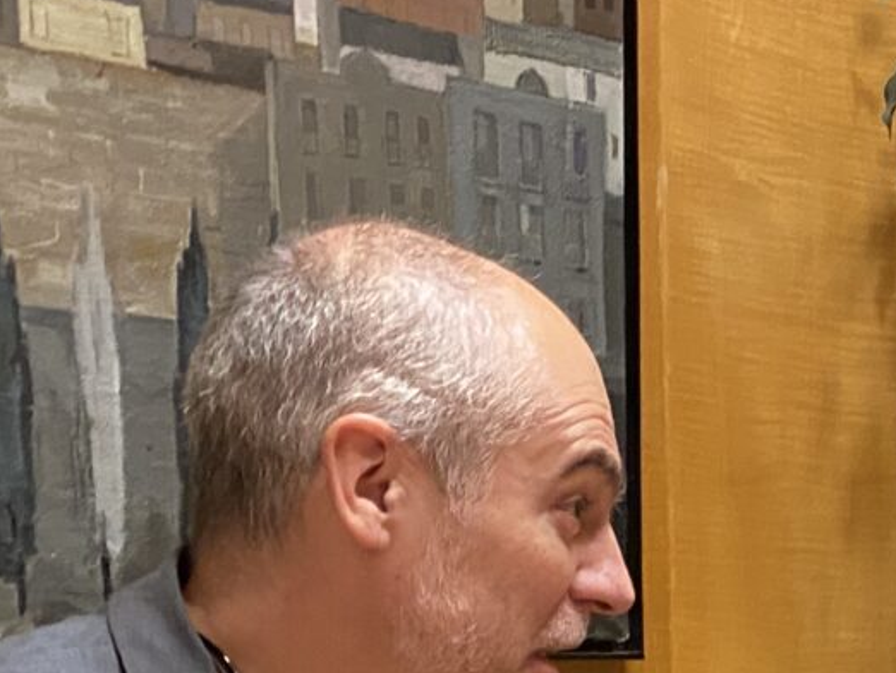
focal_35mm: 102
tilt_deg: -7.9
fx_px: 2641
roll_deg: -0.3
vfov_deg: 13.7
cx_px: 1232
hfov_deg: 17.8
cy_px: 977
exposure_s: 1/50
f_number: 1.8
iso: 250
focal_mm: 4.25
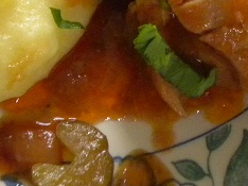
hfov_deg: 11.1
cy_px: -131
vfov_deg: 8.1
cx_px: 120
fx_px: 1274
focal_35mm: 178
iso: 400
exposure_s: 1/243
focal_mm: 9.2
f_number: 3.5
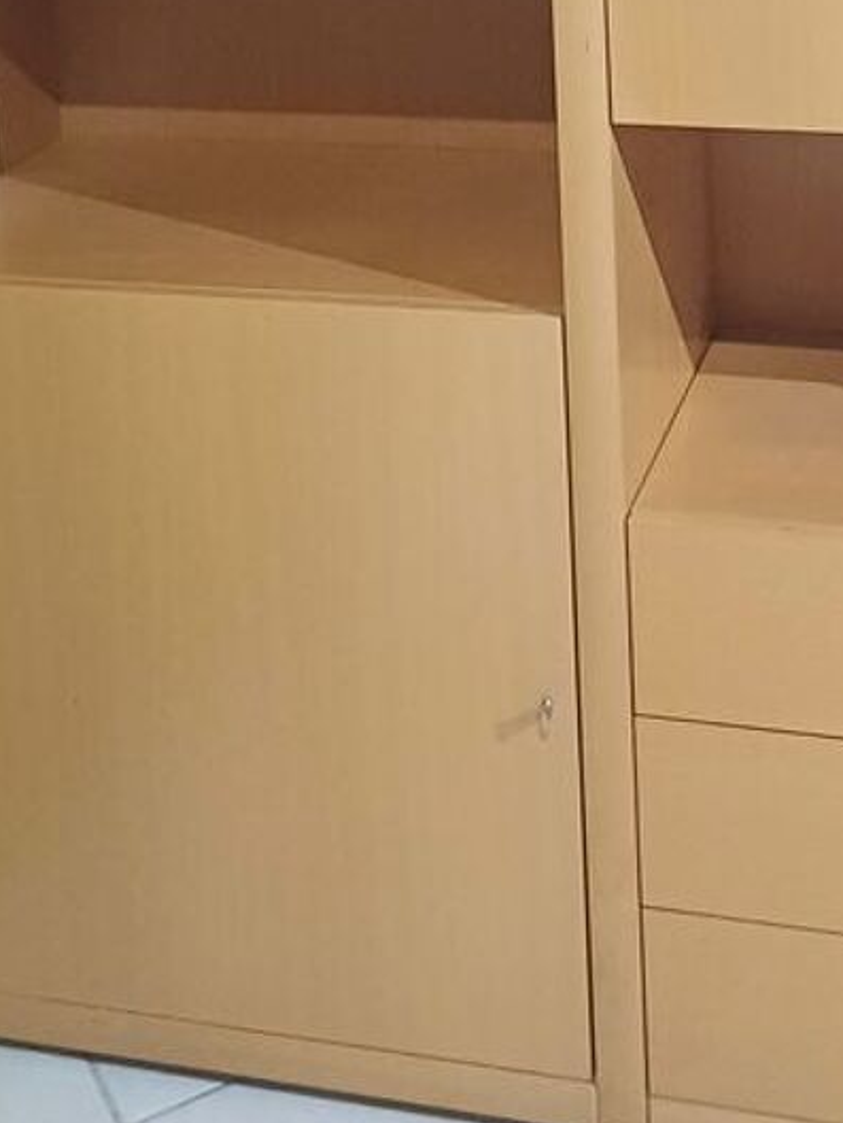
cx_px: 578
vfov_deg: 26.7
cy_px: -277
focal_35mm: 63
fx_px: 2045
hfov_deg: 23.2
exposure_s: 1/14
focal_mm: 4.65
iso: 1600
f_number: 1.8
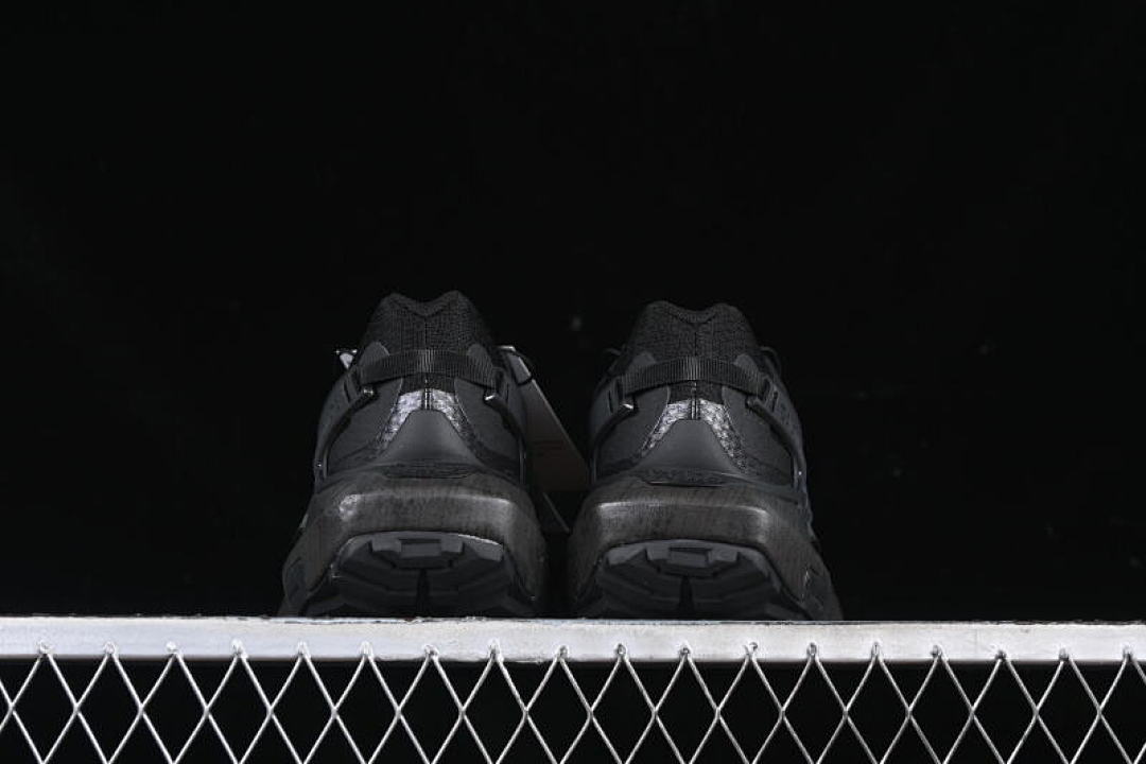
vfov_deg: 18.2
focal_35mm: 75
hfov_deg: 27.0
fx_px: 2387
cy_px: 382
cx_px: 573
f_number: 6.3
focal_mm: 50
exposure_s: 1/60
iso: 160
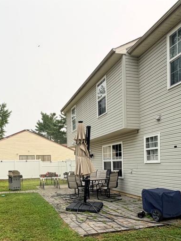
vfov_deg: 61.1
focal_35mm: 28
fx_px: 195
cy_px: 170
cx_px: 66
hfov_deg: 49.2
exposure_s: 1/770
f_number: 2.2
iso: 25
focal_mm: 2.22
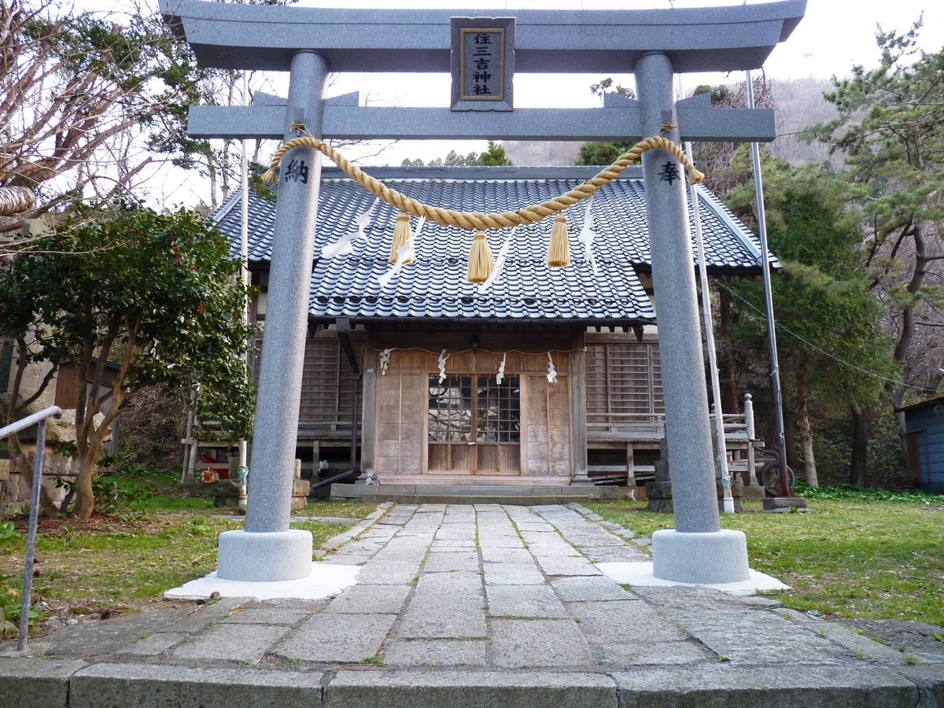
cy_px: 354
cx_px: 472
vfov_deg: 51.4
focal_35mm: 27
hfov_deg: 65.3
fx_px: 736
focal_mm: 4.8
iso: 200
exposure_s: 1/30
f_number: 2.8
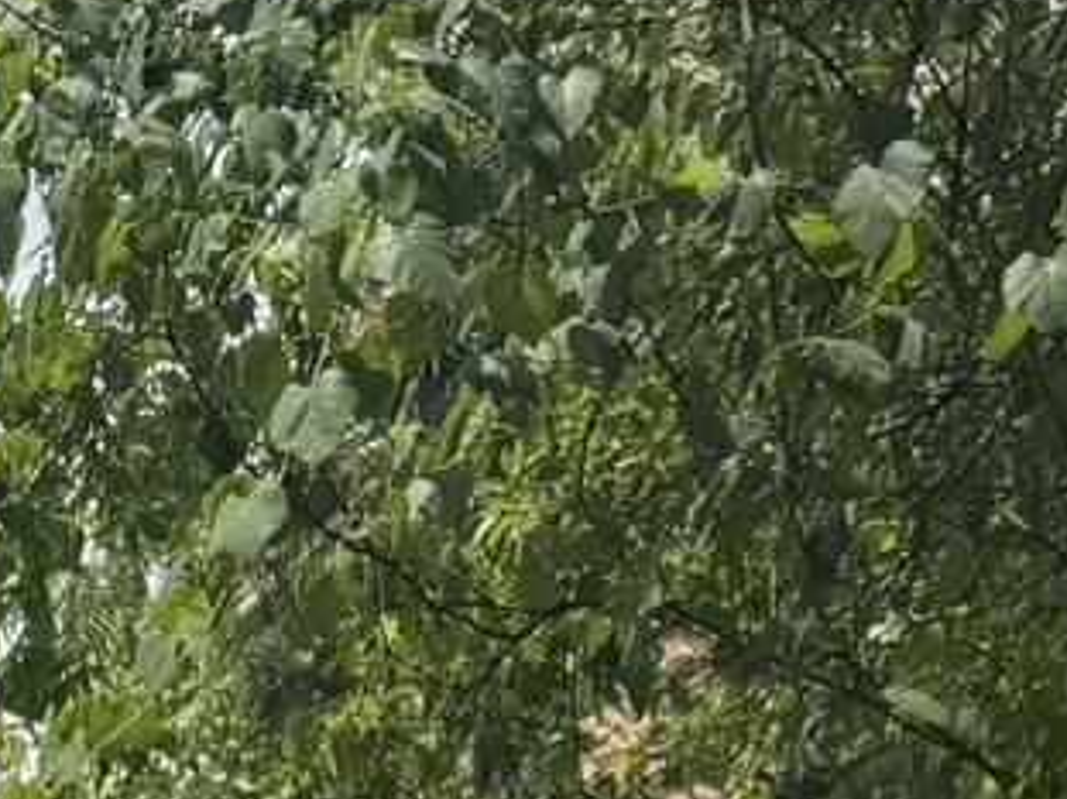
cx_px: -1750
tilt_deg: +3.7
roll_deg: -0.6
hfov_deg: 10.3
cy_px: 1649
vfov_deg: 8.8
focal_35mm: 158
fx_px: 4868
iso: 80
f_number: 1.78
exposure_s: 1/6173
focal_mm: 6.76
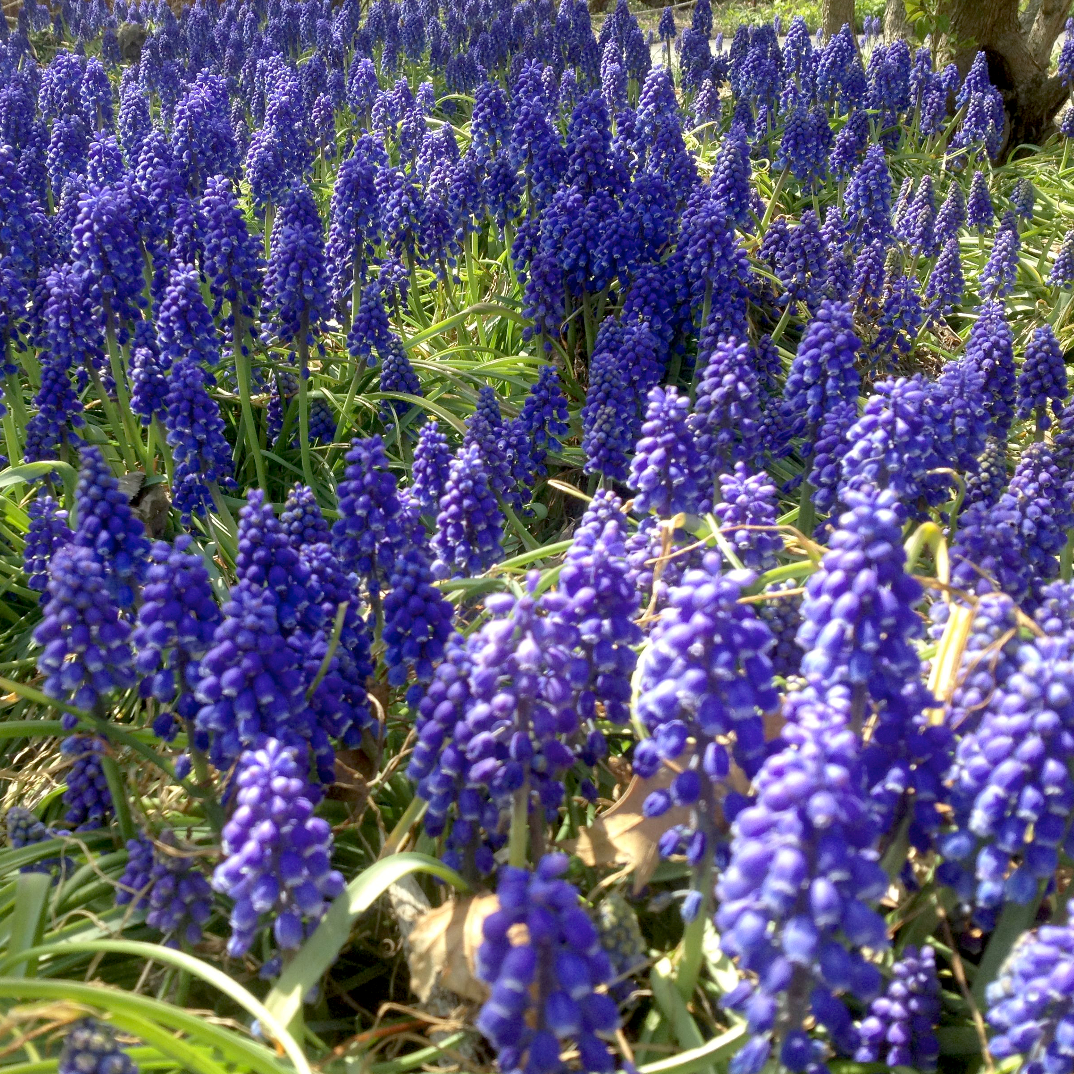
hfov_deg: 39.9
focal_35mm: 42
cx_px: 433
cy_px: 536
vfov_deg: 40.0
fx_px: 1474
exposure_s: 1/389
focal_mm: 4.28
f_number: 2.4
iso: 50
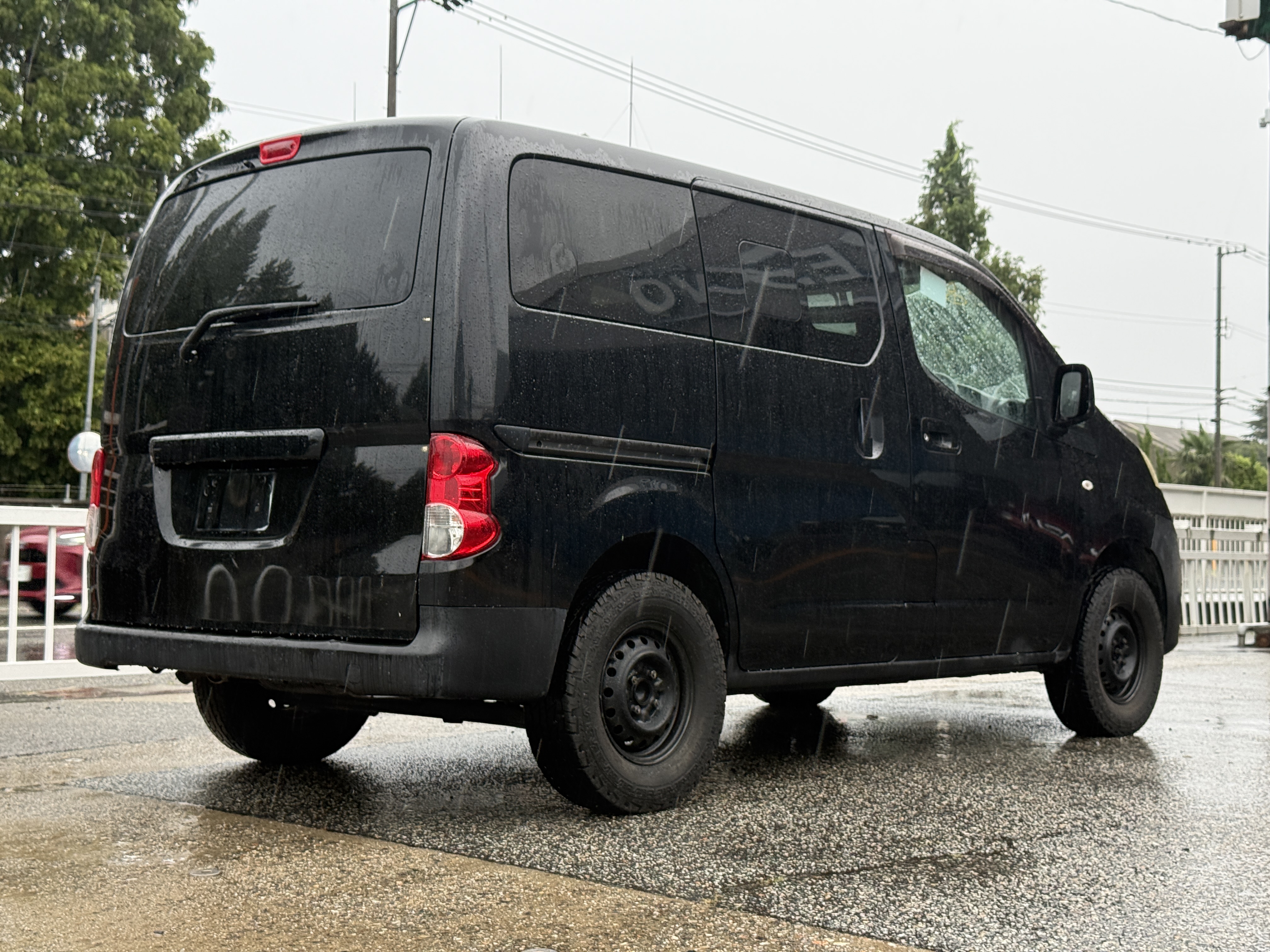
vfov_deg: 30.3
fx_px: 1761
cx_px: 635
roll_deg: -0.9
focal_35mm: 48
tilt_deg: +2.4
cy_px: 476
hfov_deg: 39.7
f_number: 1.78
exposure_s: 1/154
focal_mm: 6.76
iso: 160
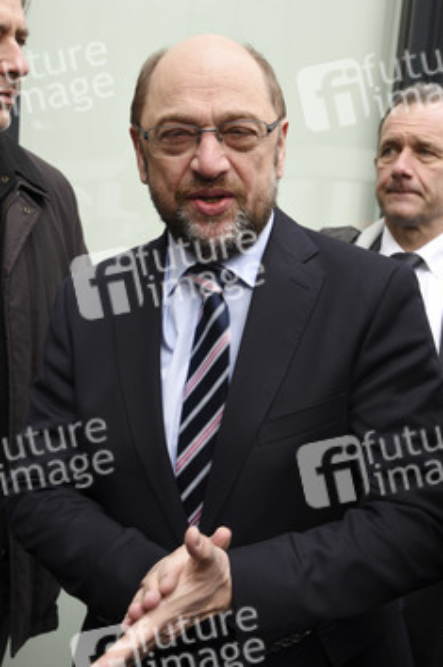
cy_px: 369
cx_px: 222
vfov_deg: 38.2
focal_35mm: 52
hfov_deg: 25.9
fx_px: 963
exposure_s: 1/125
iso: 200
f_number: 6.3
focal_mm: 46
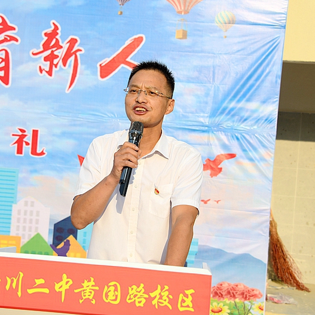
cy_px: 158
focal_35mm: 80
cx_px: 131
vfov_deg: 21.7
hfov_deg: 21.6
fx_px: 824
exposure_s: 1/160
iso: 64
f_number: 6.3
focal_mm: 62
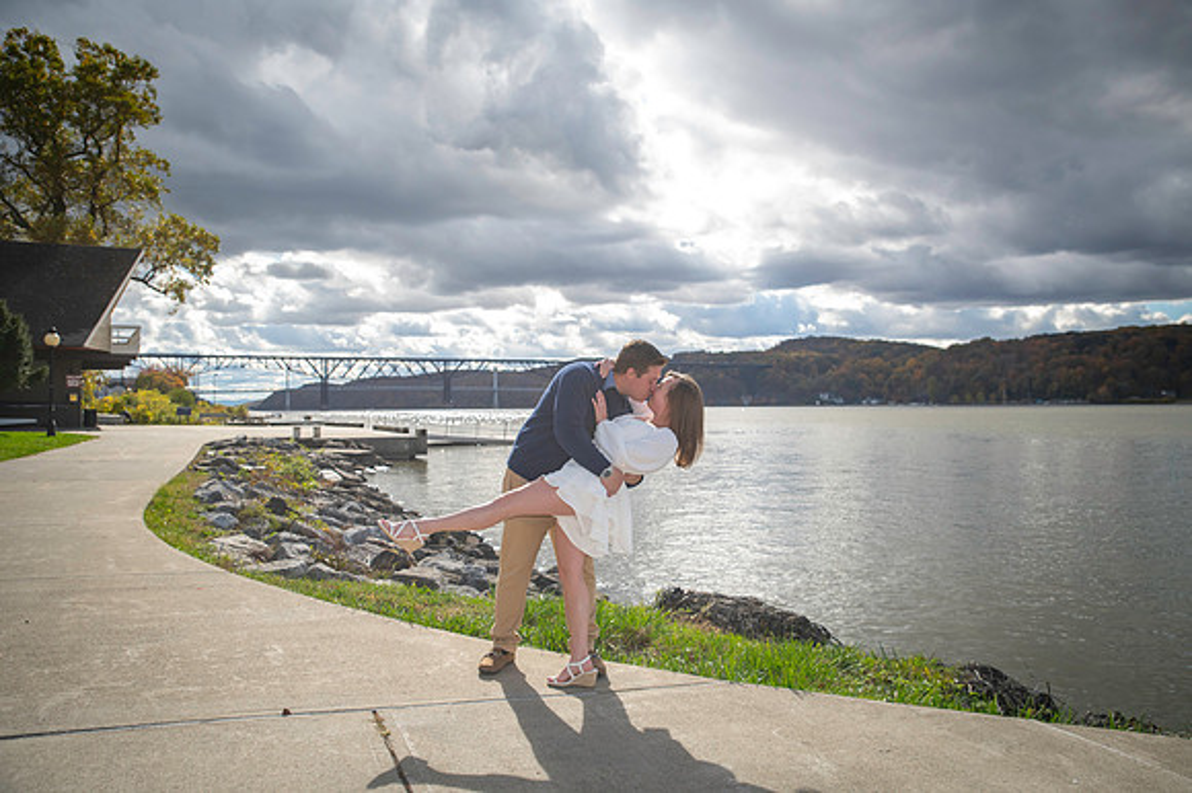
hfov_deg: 62.0
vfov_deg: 43.6
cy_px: 396
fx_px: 991
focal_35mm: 30
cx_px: 596
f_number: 3.5
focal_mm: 29
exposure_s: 1/8000
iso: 1250
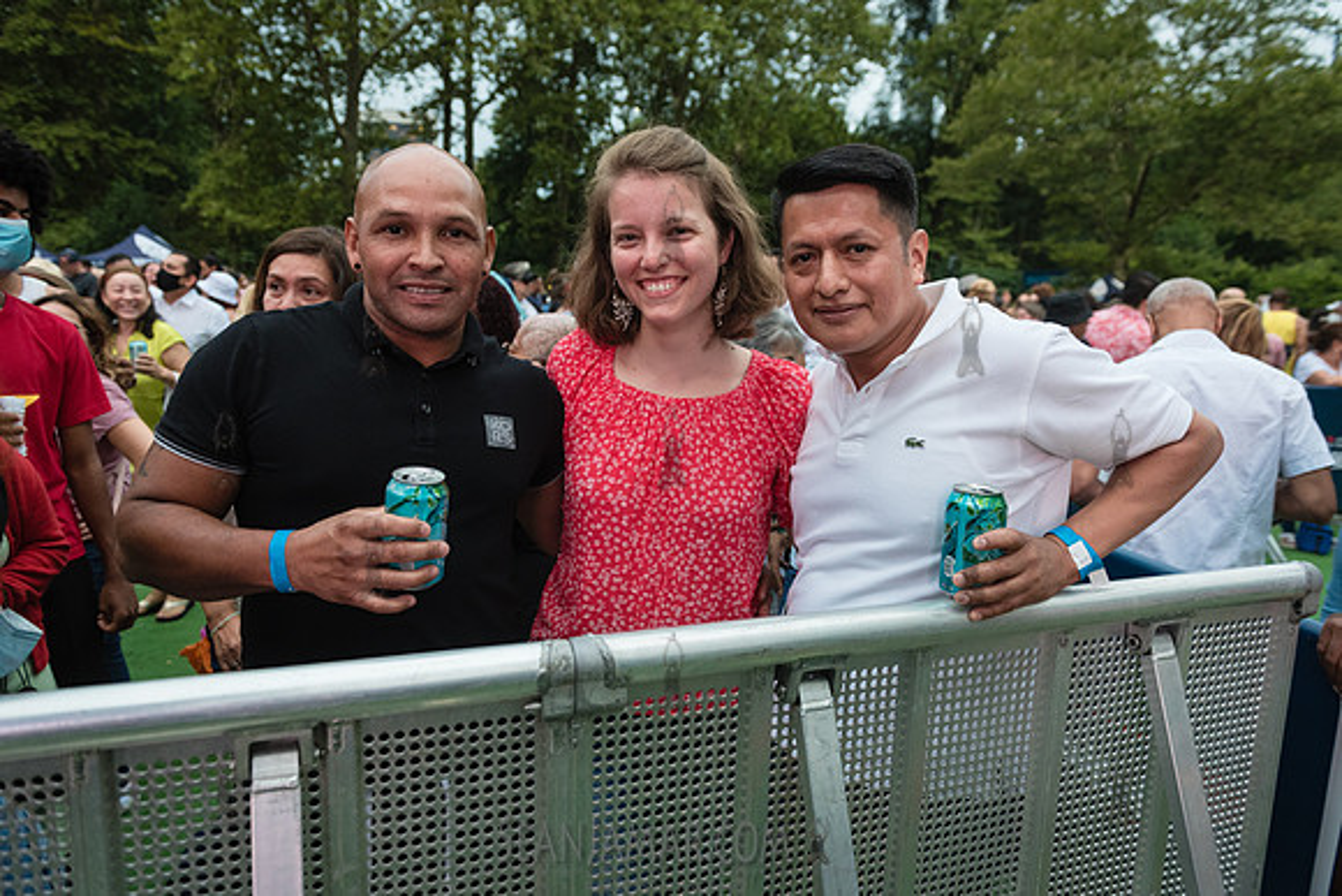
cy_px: 448
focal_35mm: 26
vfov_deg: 49.6
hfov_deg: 69.4
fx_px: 969
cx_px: 671
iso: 2000
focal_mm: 26
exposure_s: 1/125
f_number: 4
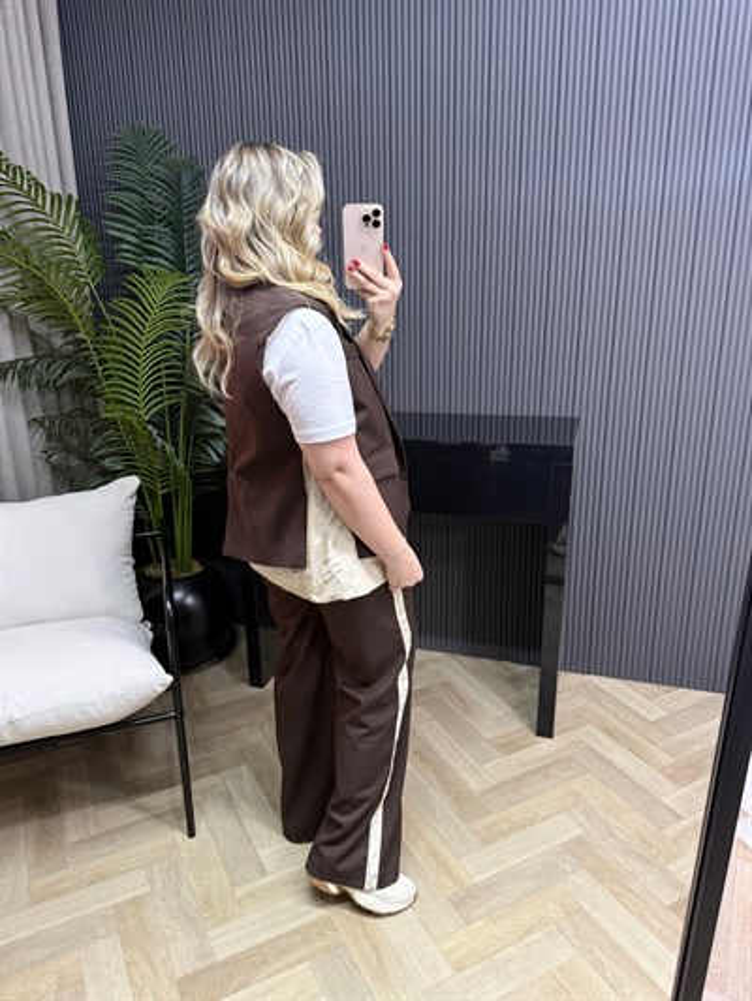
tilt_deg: -24.3
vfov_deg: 71.6
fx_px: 695
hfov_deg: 56.8
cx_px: 376
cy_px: 500
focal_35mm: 24
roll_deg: +0.3
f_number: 1.78
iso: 320
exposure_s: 1/60
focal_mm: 6.76
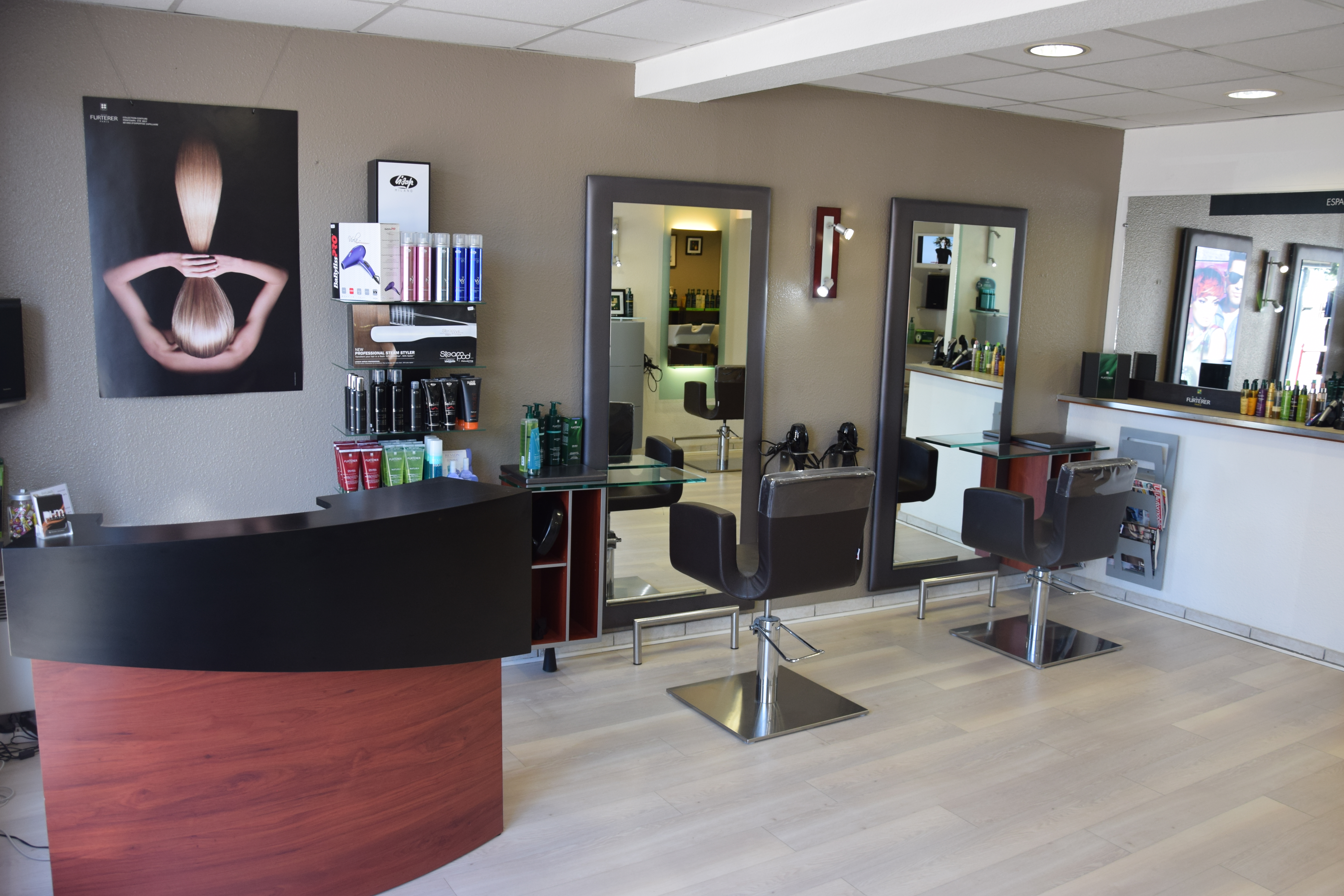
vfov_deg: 46.4
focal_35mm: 28
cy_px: 450
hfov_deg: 65.5
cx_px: 677
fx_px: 1045
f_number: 4.5
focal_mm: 18
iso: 400
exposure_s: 1/80
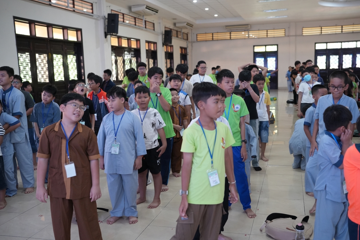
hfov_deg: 53.1
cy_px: 123
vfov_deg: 36.9
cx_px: 184
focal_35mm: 36
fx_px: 360
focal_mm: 35
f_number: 2.8
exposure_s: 1/250
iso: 2500
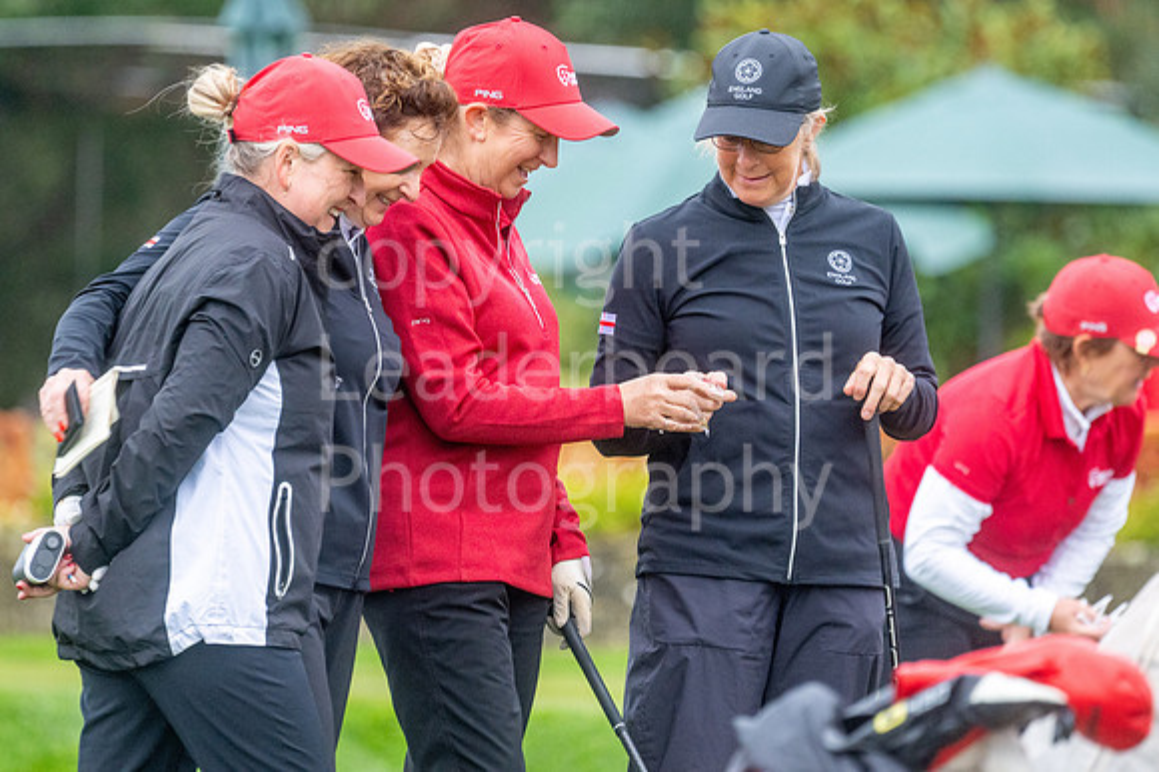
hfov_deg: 4.6
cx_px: 580
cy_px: 386
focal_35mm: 450
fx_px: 14479
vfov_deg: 3.1
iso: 1000
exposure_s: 1/200
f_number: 4.5
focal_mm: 300
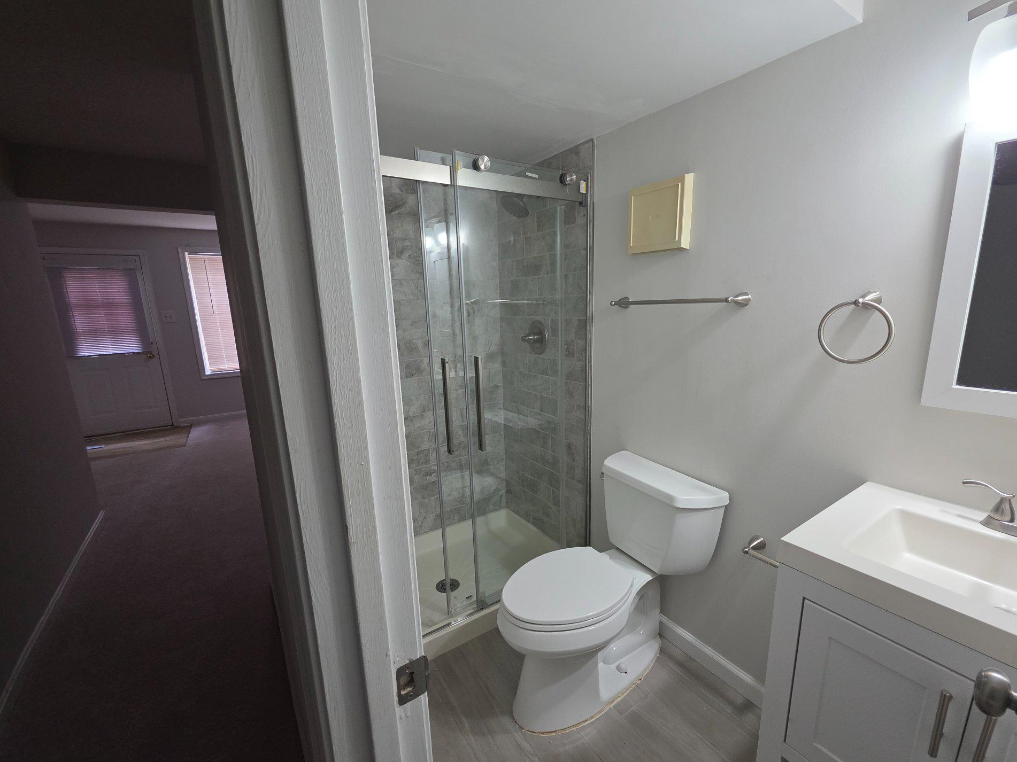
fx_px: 411
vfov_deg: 85.6
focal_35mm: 14
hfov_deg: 102.0
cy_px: 399
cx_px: 525
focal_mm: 2.2
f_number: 1.9
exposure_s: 1/120
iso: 200
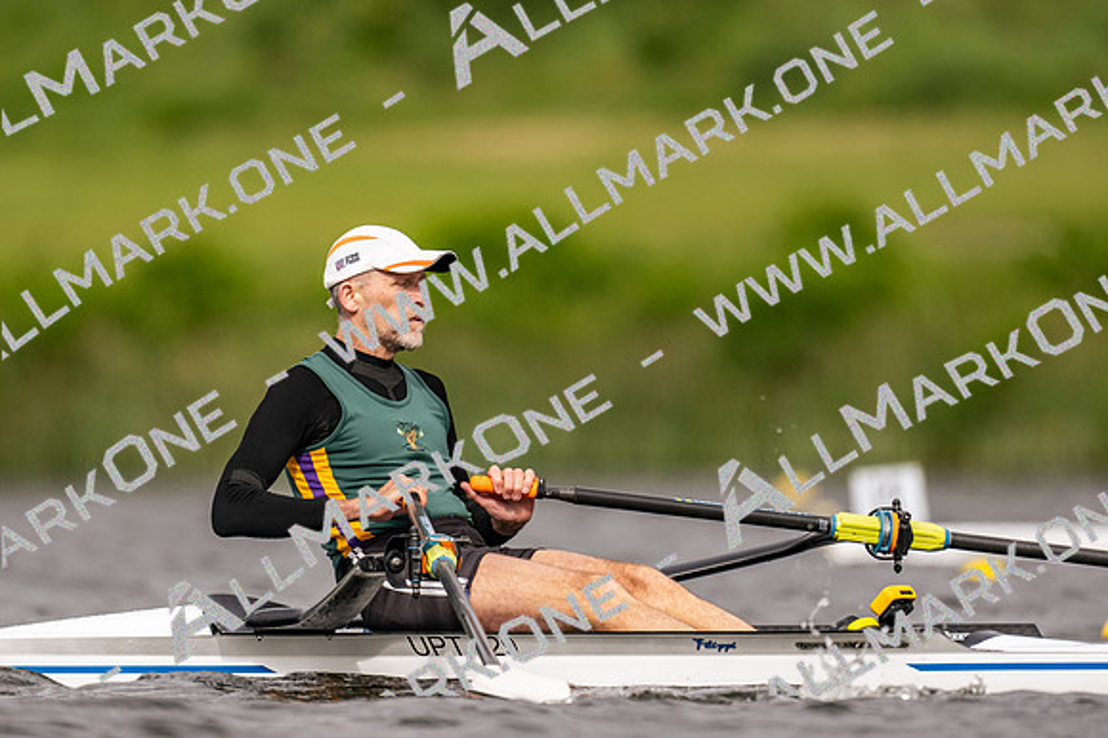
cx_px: 554
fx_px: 27683
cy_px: 369
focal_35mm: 900
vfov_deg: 1.5
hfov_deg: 2.3
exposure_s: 1/2500
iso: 400
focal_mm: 600
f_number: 4
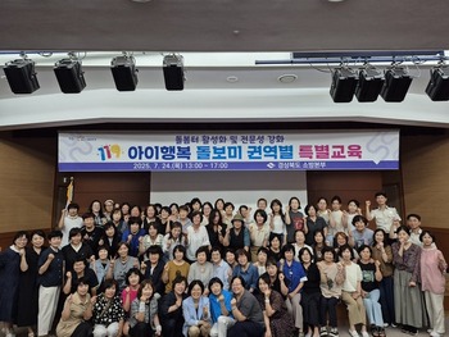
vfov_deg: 58.9
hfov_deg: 73.9
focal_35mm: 23
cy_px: 168
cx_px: 224
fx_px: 299
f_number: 1.8
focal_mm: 5.4
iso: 500
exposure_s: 1/120
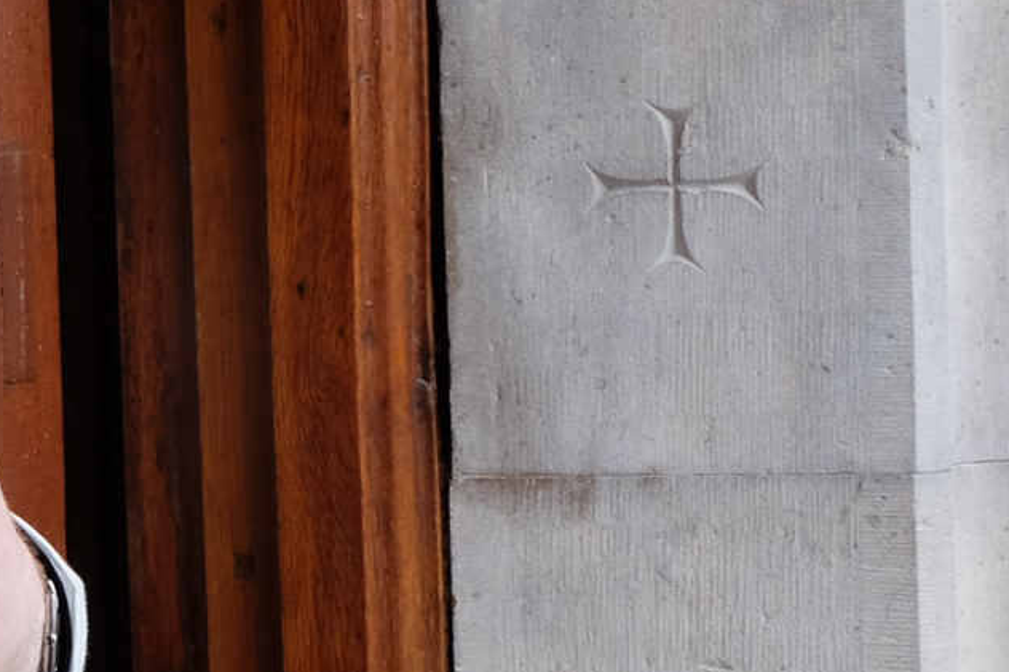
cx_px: -840
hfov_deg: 13.7
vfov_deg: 10.3
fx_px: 3726
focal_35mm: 133
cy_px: 262
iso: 640
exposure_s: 1/100
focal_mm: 23.2
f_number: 5
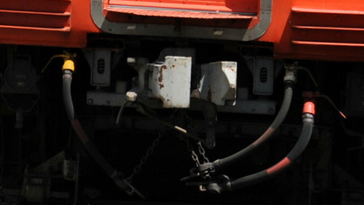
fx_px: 5571
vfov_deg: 2.1
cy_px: -178
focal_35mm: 577
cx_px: 301
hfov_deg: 3.7
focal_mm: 80
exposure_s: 1/1000
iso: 110
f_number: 4.2
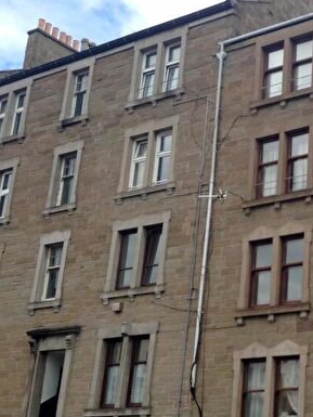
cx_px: 361
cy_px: 219
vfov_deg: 32.2
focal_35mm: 60
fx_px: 723
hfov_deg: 22.7
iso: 50
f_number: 2.4
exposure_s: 1/797
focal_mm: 4.12
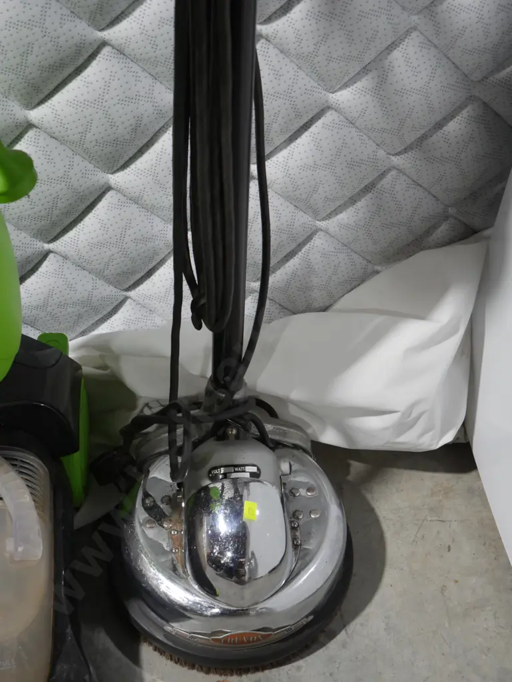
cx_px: 256
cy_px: 341
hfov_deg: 25.3
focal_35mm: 58
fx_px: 1143
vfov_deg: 33.2
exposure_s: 1/60
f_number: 5.4
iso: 800
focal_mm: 29
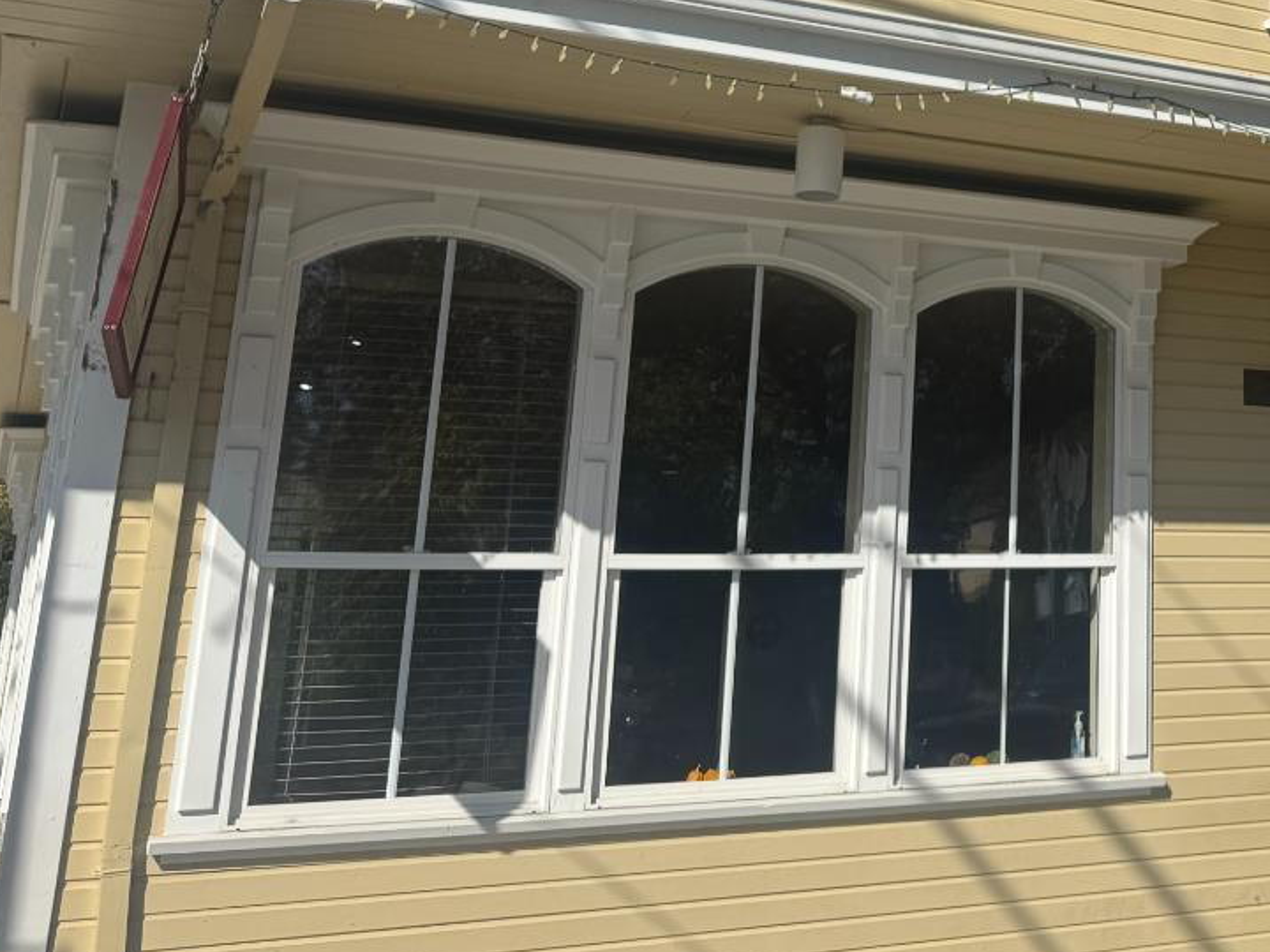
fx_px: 1834
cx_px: 1296
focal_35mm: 50
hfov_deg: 34.4
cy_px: 108
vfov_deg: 28.1
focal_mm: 6.76
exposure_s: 1/4950
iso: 80
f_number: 1.78
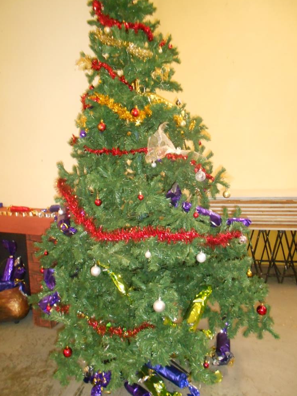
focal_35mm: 27
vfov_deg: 65.3
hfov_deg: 51.4
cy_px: 201
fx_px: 309
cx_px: 146
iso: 640
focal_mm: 4.6
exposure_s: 1/25
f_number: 3.2
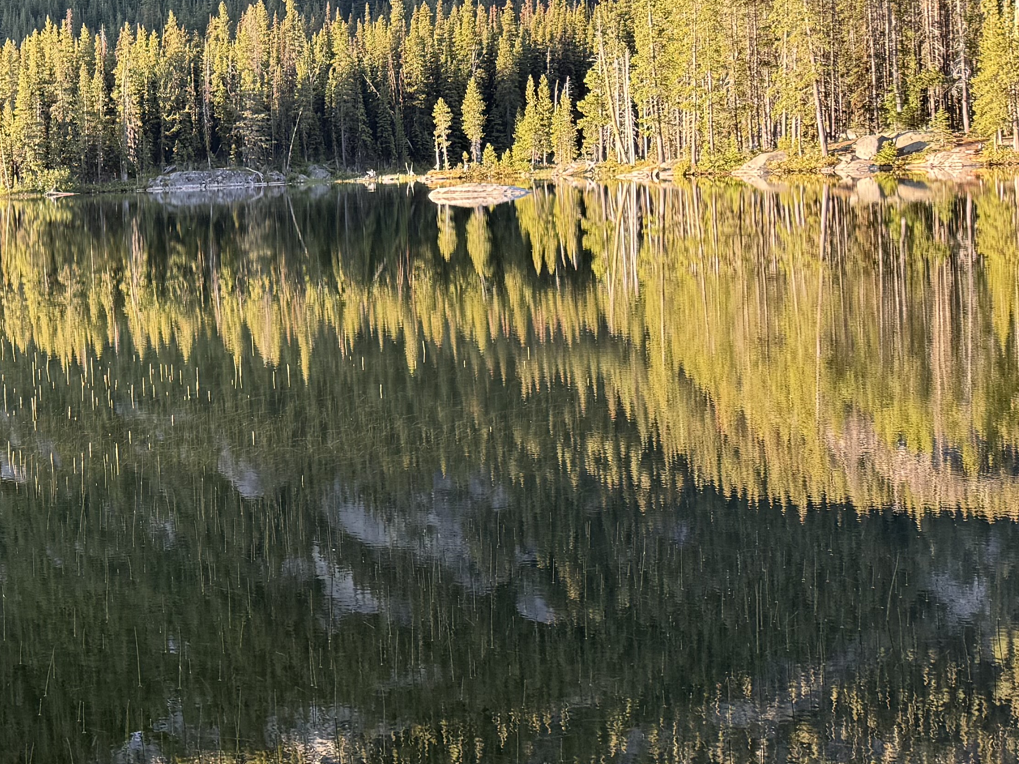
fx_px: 1825
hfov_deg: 27.5
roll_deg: +2.5
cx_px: -197
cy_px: 221
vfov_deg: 23.5
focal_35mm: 62
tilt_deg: -0.7
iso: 80
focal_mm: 6.76
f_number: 1.78
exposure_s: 1/159
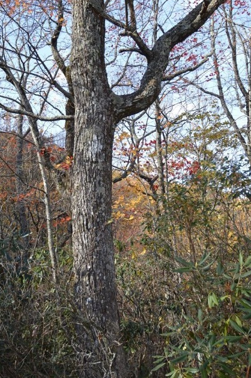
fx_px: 500
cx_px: 128
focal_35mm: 48
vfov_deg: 41.3
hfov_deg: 28.2
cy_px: 152
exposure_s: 1/160
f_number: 4
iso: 100
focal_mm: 25
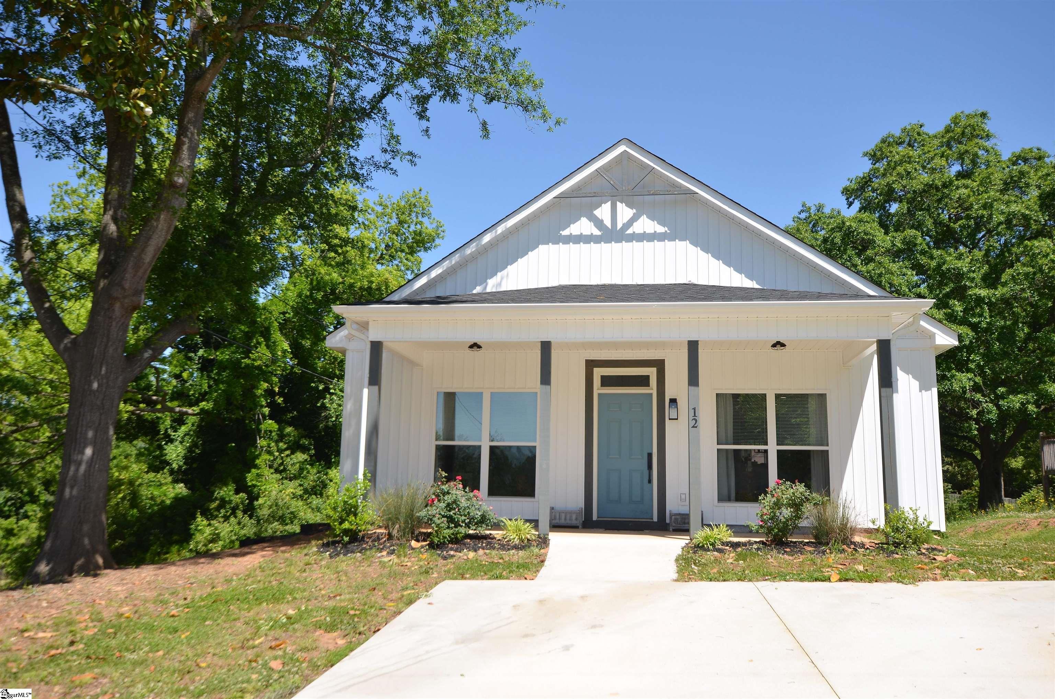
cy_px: 350
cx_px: 528
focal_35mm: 30
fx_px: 877
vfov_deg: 43.4
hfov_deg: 62.0
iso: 100
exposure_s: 1/250
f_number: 7.1
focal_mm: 20
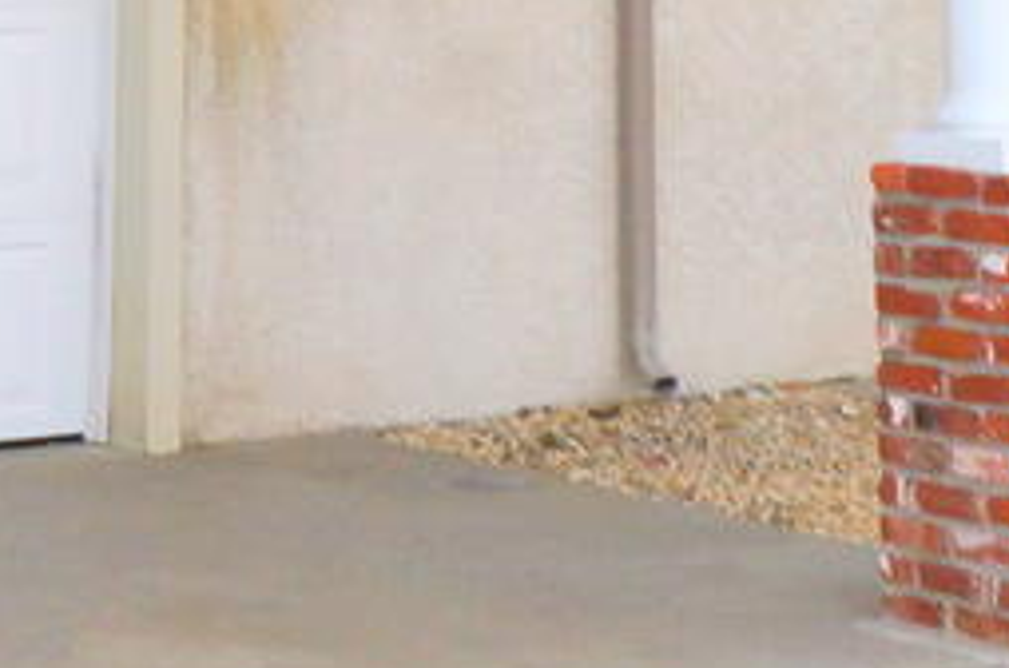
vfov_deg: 8.0
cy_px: -1105
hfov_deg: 13.3
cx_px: 675
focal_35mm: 154
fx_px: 4306
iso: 200
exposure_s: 1/160
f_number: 16
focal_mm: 16
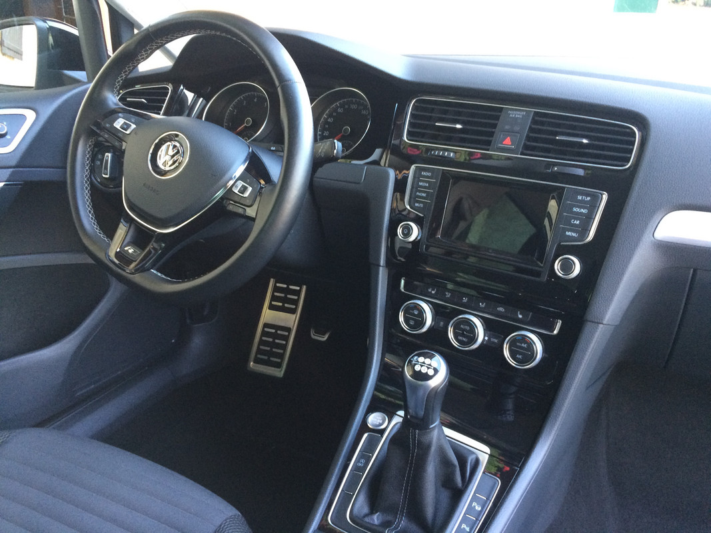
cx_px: 356
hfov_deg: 61.7
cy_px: 266
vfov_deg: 48.2
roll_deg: -0.6
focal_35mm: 29
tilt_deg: -22.1
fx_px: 596
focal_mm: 4.15
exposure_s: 1/33
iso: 250
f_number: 2.2
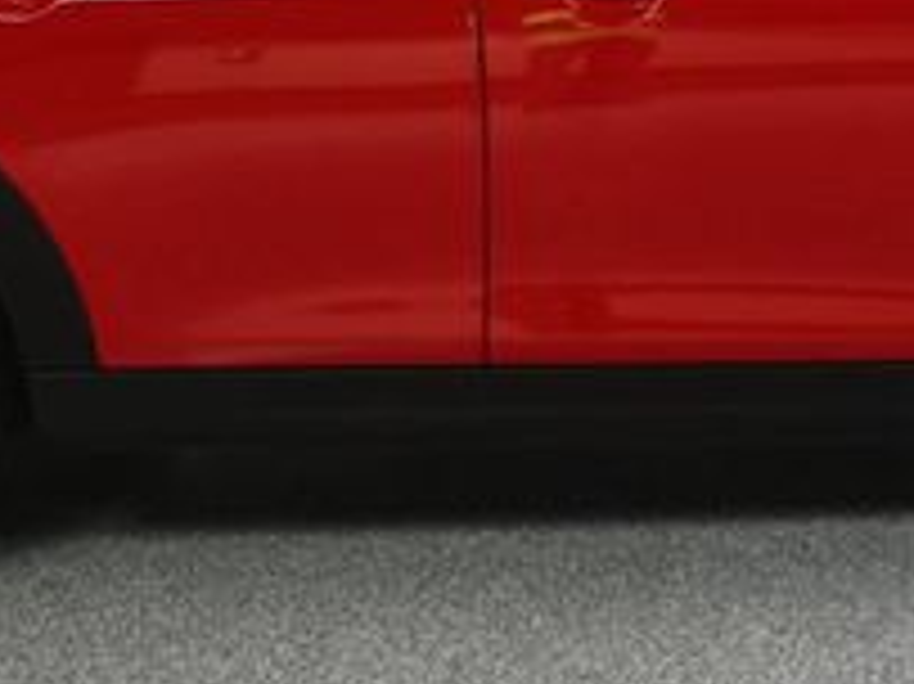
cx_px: 630
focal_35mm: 103
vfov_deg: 14.3
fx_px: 2718
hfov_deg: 19.0
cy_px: 194
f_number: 11
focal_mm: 23
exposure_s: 1/160
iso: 100
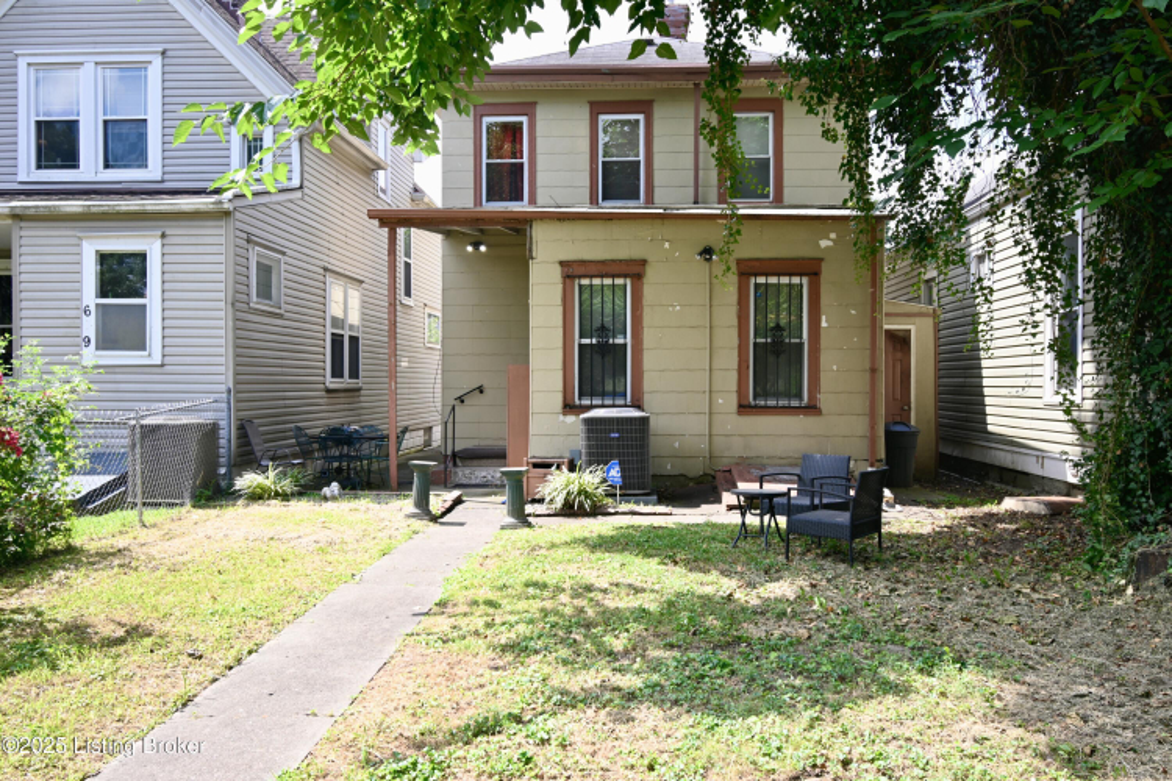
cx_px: 586
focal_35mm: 30
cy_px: 390
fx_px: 977
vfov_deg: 43.6
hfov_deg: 61.9
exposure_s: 1/90
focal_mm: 20
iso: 100
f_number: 5.6
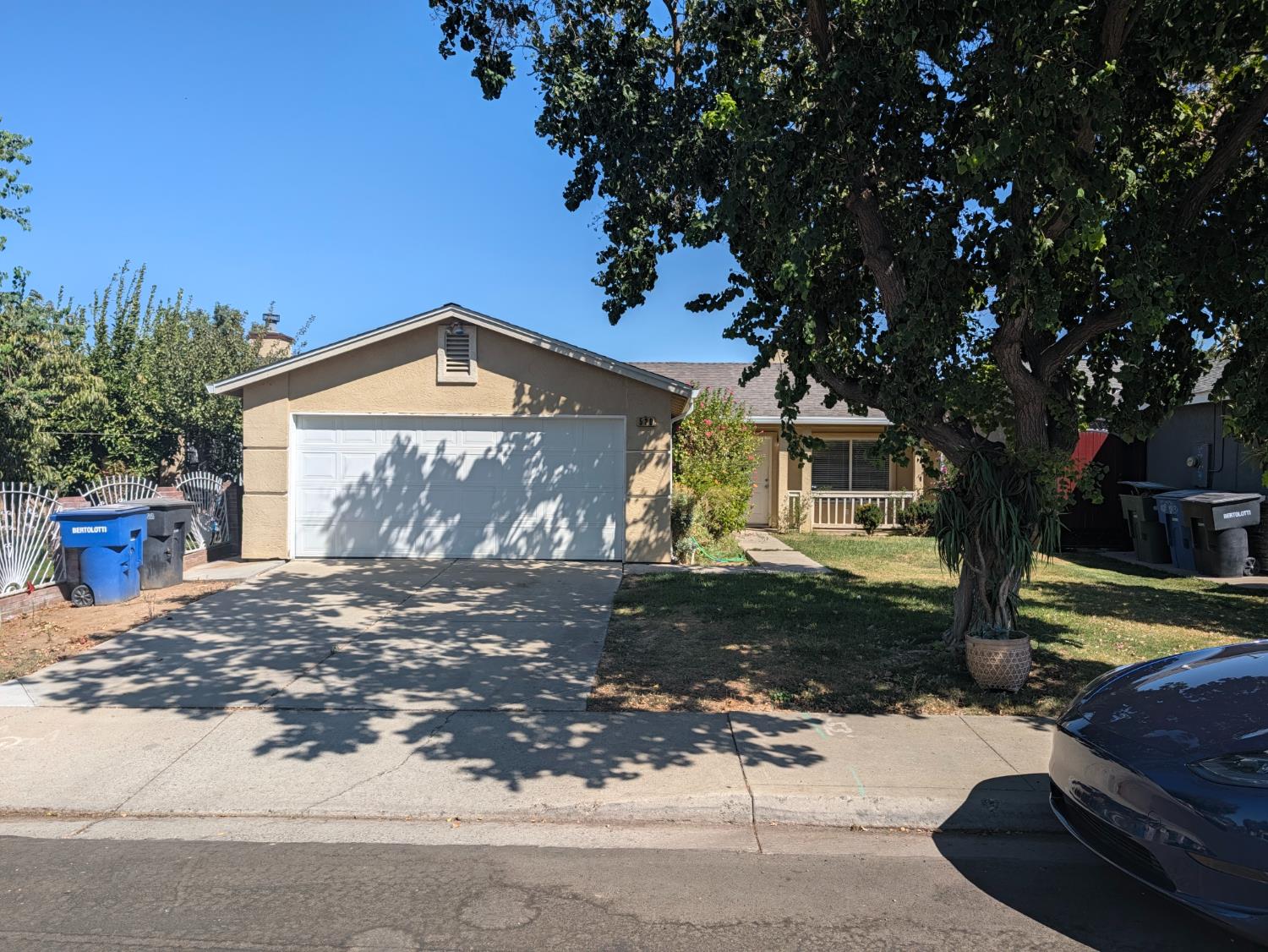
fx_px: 879
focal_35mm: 24
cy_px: 476
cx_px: 634
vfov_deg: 56.8
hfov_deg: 71.6
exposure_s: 1/1972
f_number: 1.68
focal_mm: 6.9
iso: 24
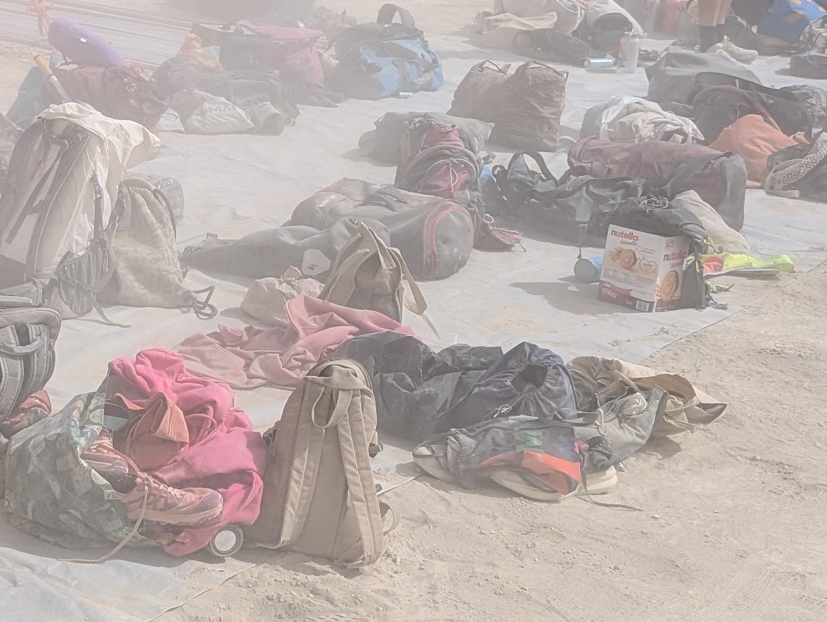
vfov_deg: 19.6
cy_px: 215
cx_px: -284
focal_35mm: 75
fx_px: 1794
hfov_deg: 22.8
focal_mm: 6.9
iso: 29
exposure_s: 1/2740
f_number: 1.68
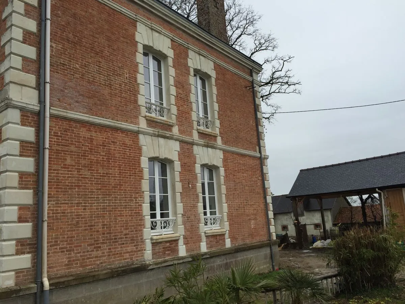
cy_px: 152
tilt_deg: +11.2
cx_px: 202
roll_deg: +3.5
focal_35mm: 29
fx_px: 339
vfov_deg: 48.2
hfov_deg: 61.7
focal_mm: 4.15
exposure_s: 1/1522
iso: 32
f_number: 2.2
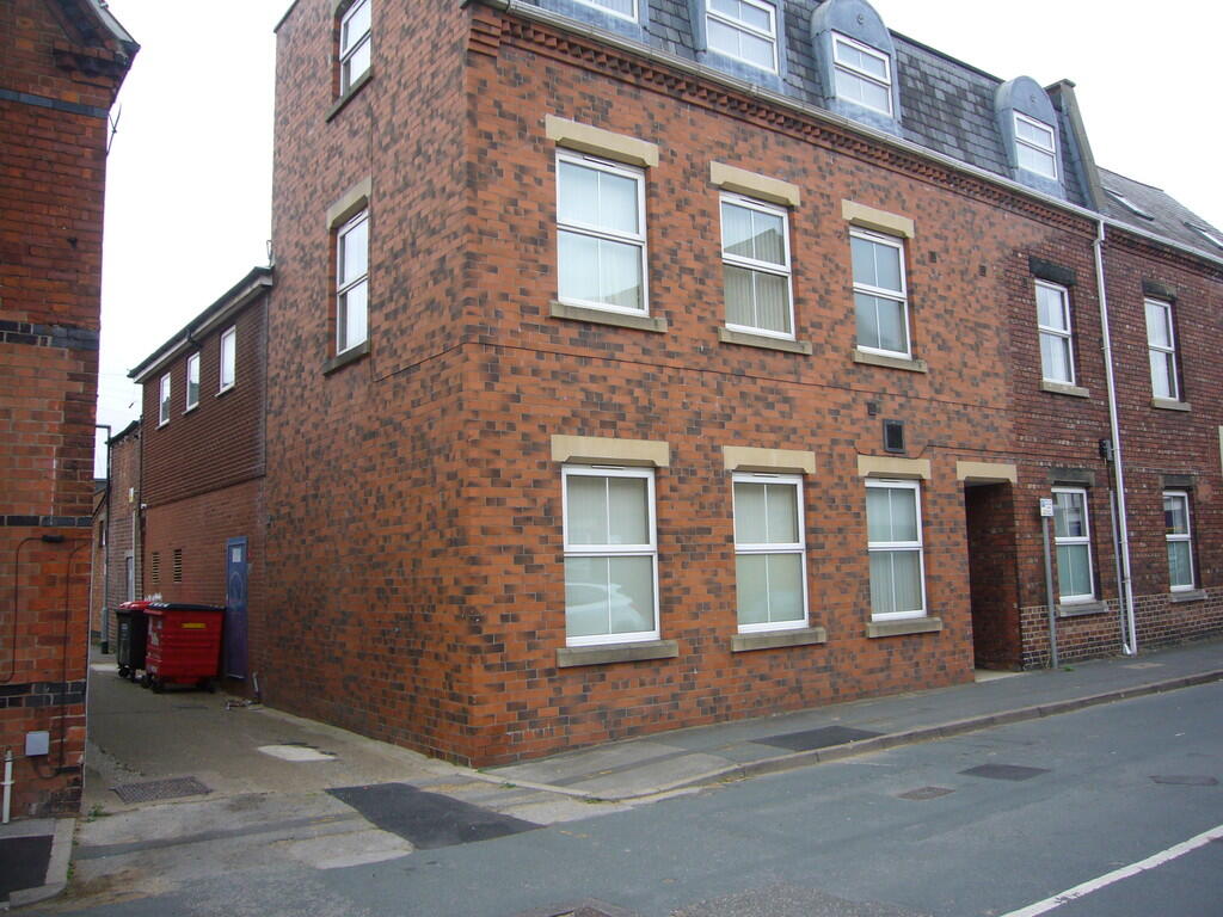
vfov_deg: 49.7
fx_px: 989
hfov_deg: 63.4
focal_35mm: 28
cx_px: 612
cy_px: 458
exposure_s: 1/320
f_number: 2.8
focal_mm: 4.6
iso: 80
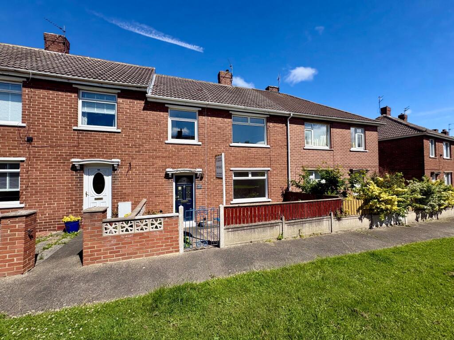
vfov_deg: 85.7
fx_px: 184
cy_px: 170
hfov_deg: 102.1
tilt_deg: +1.7
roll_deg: +1.2
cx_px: 227
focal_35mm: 14
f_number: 2.2
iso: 50
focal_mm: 2.22
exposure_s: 1/2208
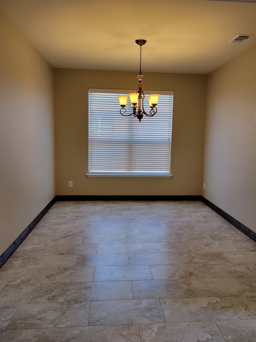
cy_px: 167
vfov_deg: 65.3
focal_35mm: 27
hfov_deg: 51.3
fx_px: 266
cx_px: 133
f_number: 1.8
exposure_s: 1/120
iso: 125
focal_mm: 5.4
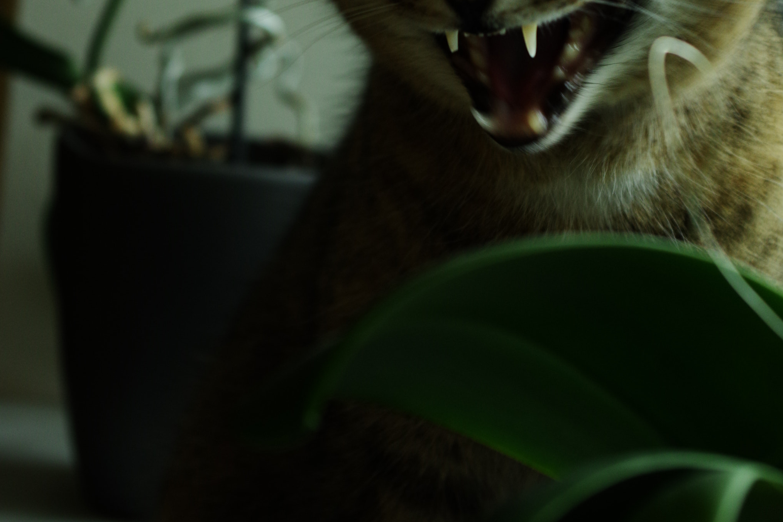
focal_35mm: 91
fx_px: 1979
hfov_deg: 22.4
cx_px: 388
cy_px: 51
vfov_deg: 14.9
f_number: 4.5
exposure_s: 1/60
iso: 640
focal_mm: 40
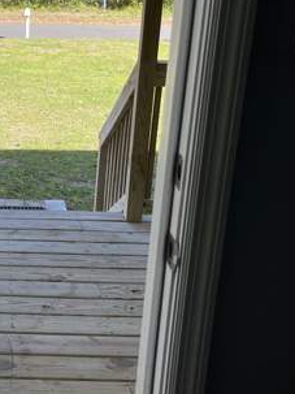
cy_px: 139
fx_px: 625
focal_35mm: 55
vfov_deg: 34.7
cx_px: -3
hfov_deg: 25.2
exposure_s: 1/913
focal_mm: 5.1
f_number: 1.6
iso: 50
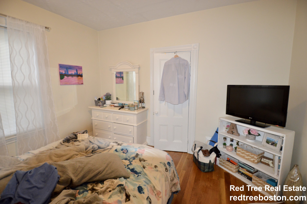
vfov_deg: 77.2
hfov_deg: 100.4
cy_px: 102
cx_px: 154
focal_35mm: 15
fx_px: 128
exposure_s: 1/60
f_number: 3.5
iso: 1000
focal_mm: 10
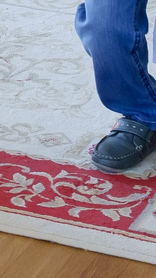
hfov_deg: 4.7
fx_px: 1856
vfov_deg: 8.2
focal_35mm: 252
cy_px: -261
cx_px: -192
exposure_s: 1/160
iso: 2500
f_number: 5
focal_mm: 35
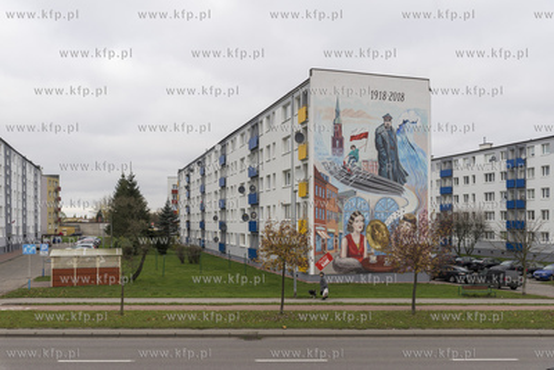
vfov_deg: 41.1
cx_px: 277
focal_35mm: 32
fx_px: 493
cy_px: 185
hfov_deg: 58.7
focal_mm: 32
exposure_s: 1/1250
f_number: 4.5
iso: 400
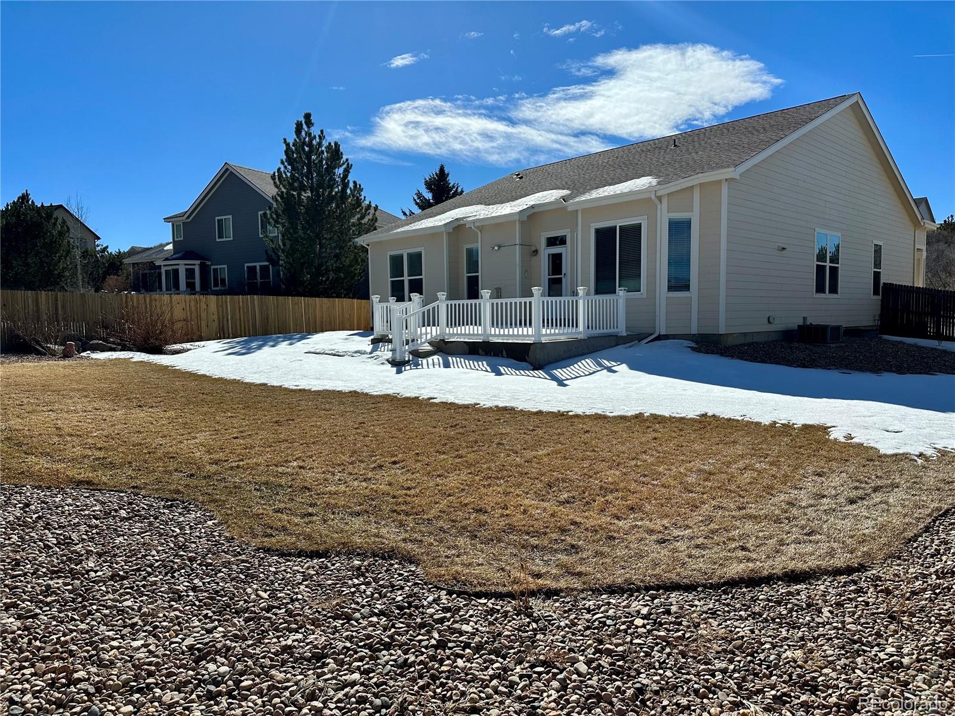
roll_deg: +1.2
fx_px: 662
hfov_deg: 71.6
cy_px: 358
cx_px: 478
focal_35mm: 24
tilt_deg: -4.1
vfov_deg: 56.8
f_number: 1.78
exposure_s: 1/8929
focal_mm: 6.86
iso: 80
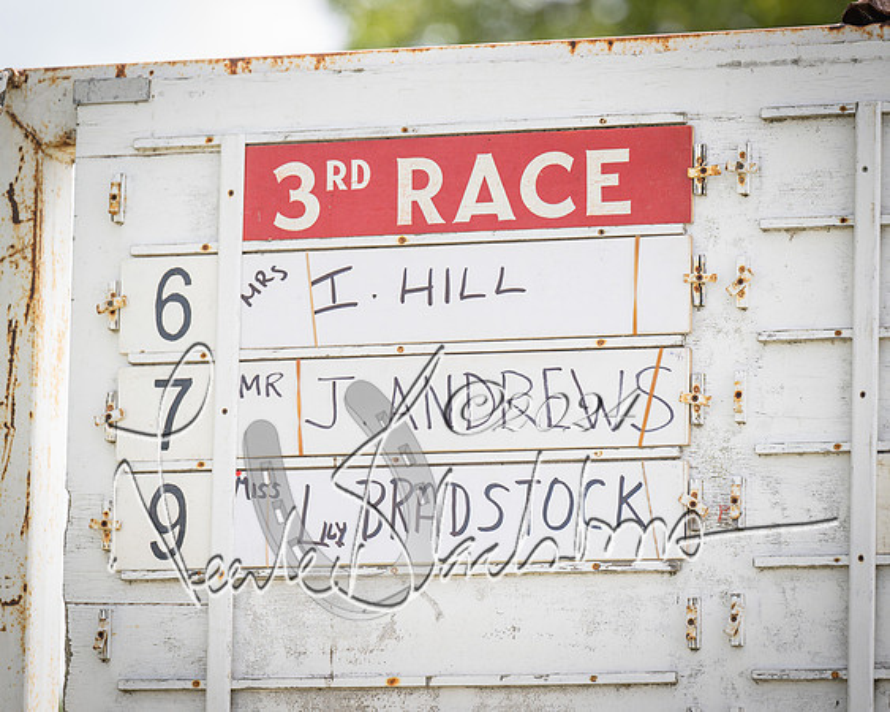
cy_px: 356
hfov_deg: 8.6
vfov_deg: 6.9
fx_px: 5931
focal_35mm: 225
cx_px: 445
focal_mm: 200
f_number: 4
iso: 400
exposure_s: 1/1600
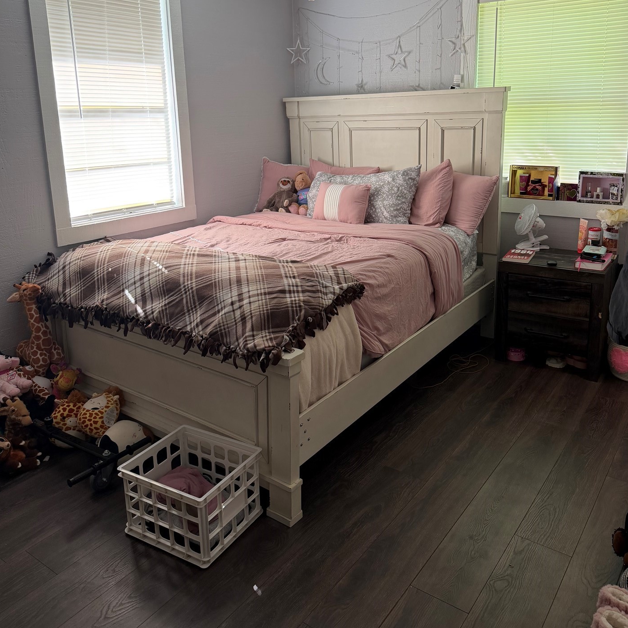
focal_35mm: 29
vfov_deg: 55.2
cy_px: 250
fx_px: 595
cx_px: 317
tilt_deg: -13.9
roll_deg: +0.6
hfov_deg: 55.6
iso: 160
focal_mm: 6.76
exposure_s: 1/121
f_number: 1.78
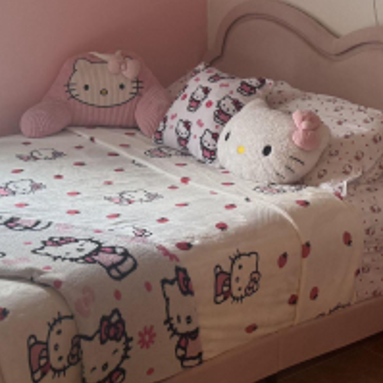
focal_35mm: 71
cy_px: 17
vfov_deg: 23.5
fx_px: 889
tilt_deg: -7.5
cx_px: 122
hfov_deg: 24.2
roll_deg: +0.6
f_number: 1.78
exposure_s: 1/60
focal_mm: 6.76
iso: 125
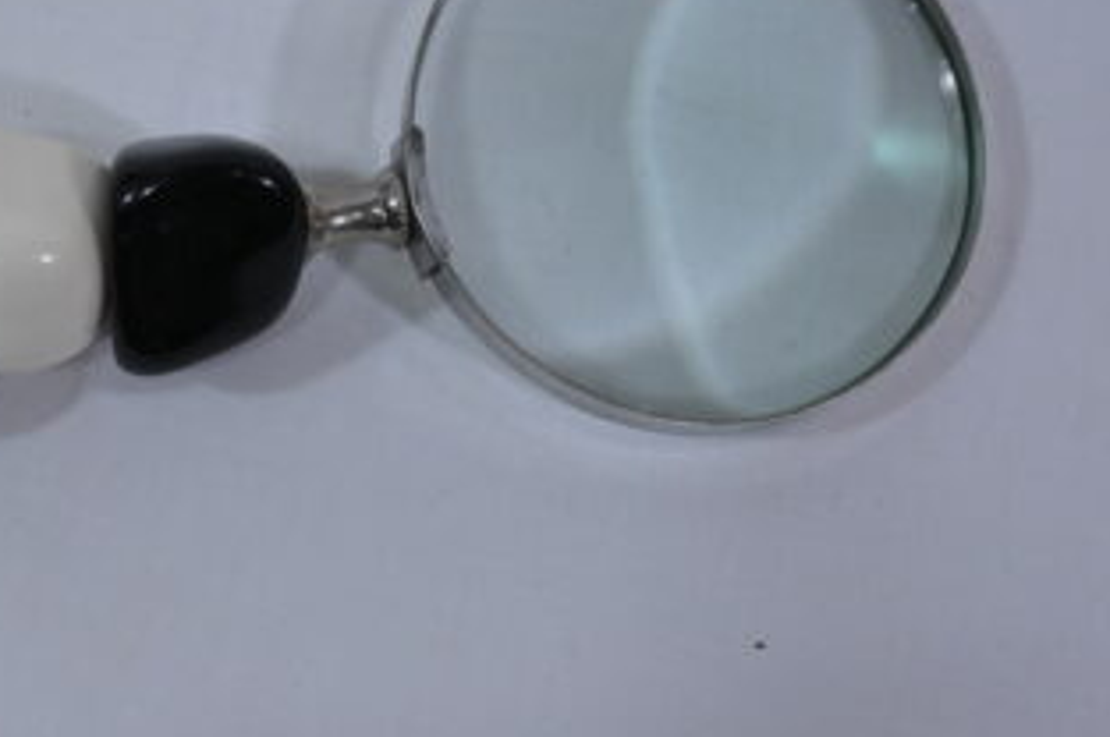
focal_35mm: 69
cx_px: 273
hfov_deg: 28.8
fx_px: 2125
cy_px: 204
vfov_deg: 19.6
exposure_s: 1/125
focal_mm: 36
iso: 640
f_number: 10
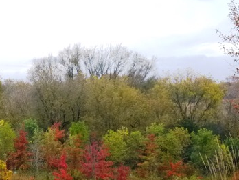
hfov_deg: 21.0
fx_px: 635
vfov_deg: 16.0
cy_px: 141
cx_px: 41
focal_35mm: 92
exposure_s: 1/80
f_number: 3.6
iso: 250
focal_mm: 8.9
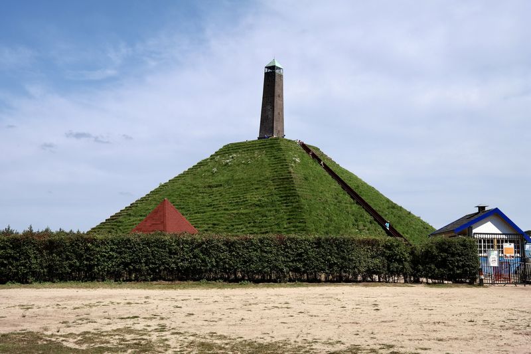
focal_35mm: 50
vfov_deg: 27.0
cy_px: 177
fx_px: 737
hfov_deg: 39.6
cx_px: 266
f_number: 7.1
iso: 100
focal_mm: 33
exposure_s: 1/320
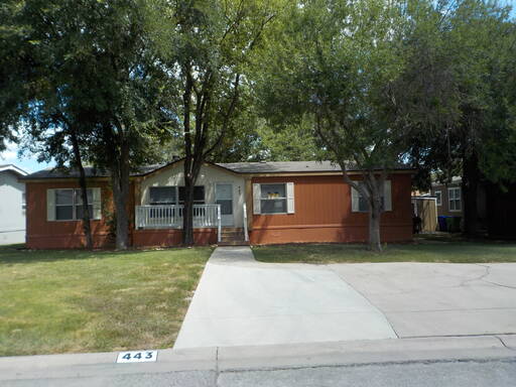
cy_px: 194
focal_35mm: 30
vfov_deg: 46.8
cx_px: 258
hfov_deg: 60.0
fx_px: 447
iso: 125
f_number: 3.3
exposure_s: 1/800
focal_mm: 4.1
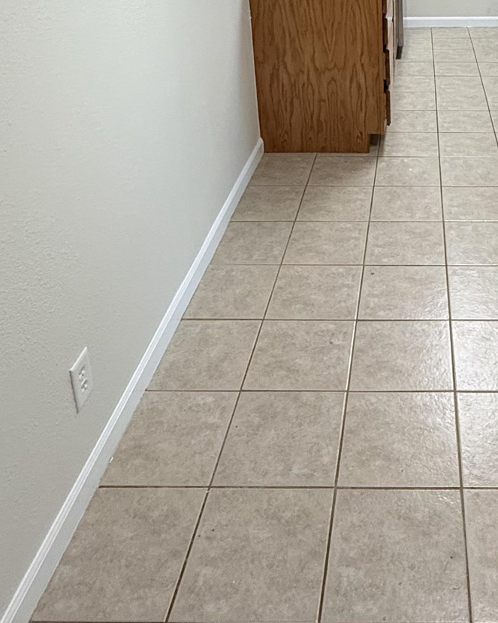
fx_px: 700
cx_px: 412
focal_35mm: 38
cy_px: 68
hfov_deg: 37.5
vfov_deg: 43.9
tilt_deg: -17.4
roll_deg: -1.1
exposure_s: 1/120
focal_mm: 2.22
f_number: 2.2
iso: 200
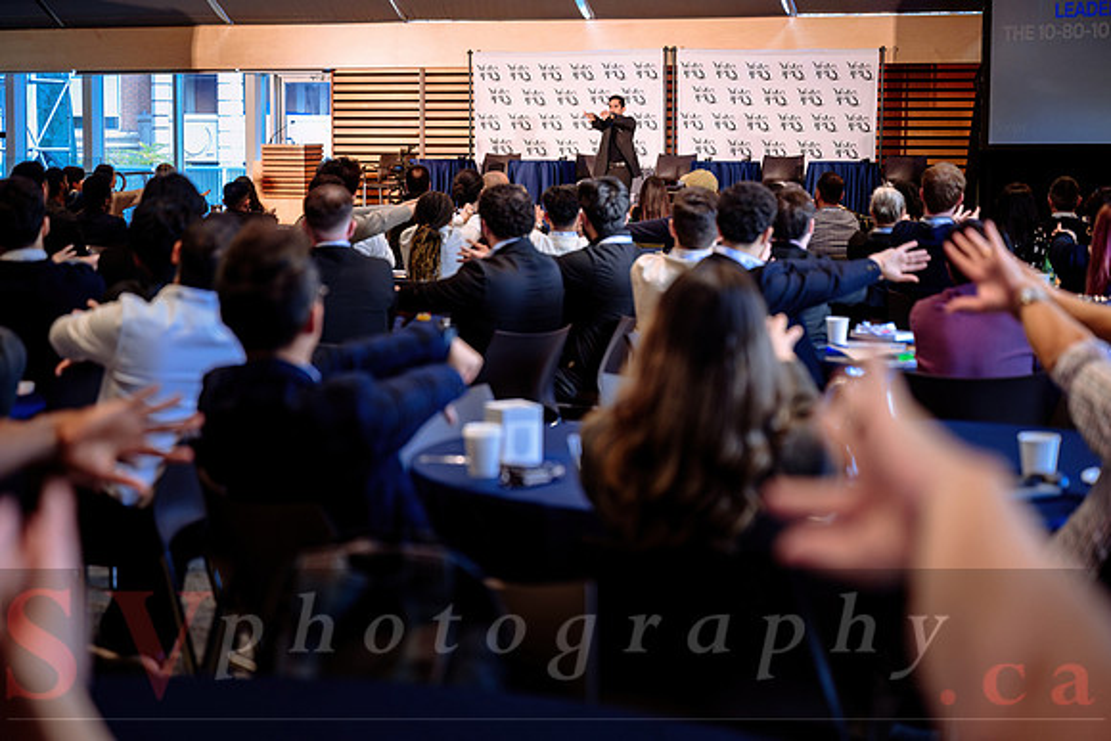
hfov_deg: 28.8
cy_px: 370
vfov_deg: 19.5
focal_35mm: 70
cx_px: 556
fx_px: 2161
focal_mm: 70
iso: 500
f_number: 2.8
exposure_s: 1/100
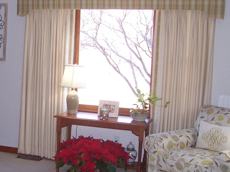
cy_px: 93
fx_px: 419
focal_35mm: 63
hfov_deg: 30.4
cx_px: 68
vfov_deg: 23.3
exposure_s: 1/60
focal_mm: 5.6
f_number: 2.7
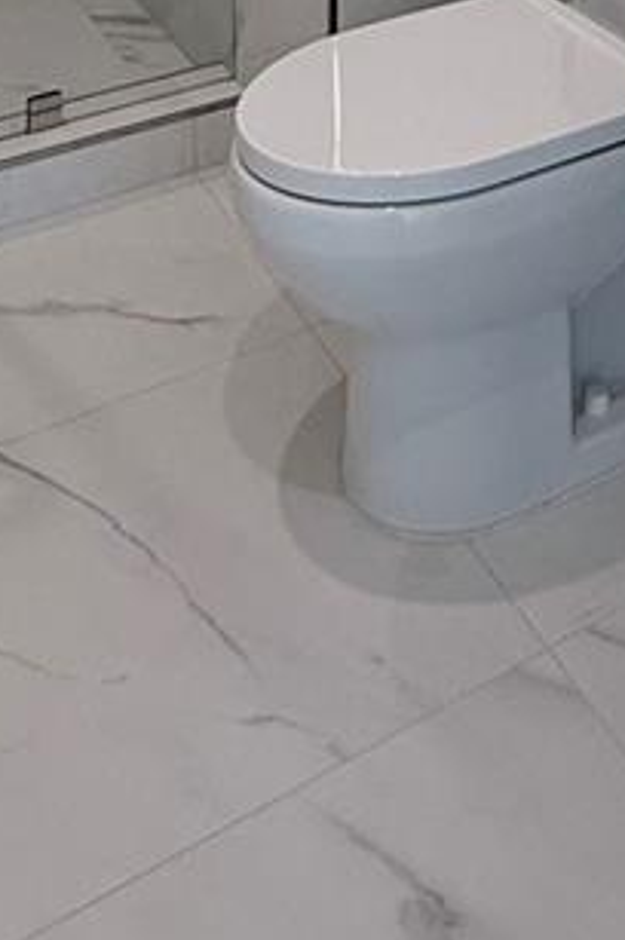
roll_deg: -0.7
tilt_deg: +0.7
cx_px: 573
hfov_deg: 23.1
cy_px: -594
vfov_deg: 24.1
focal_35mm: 57
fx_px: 1488
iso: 64
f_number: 2.2
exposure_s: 1/101
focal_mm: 2.22
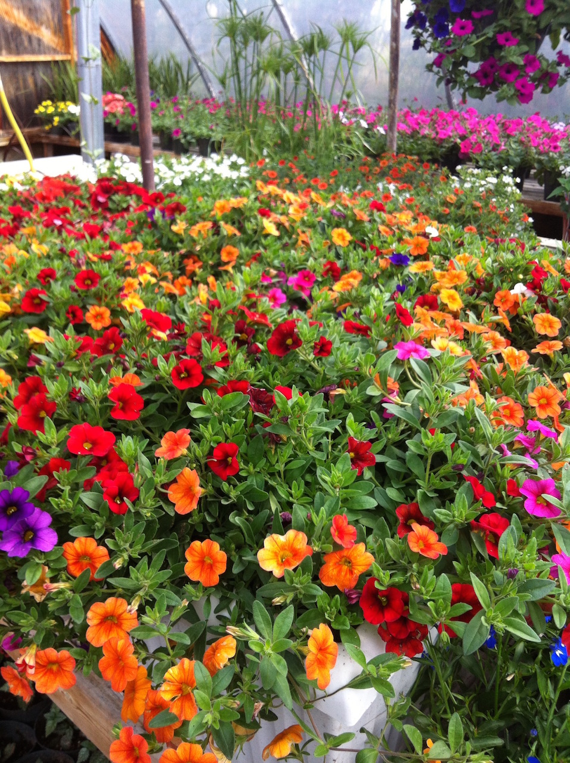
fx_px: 770
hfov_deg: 40.6
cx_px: 285
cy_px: 382
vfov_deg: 52.7
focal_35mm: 35
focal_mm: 3.85
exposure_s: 1/126
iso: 80
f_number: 2.8
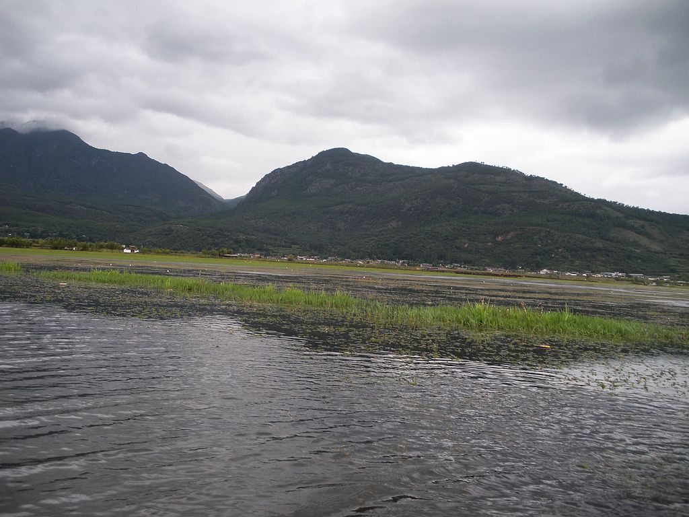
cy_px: 258
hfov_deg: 51.4
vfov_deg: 39.7
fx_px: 717
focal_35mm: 36
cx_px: 344
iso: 64
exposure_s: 1/238
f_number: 3.5
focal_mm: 6.3
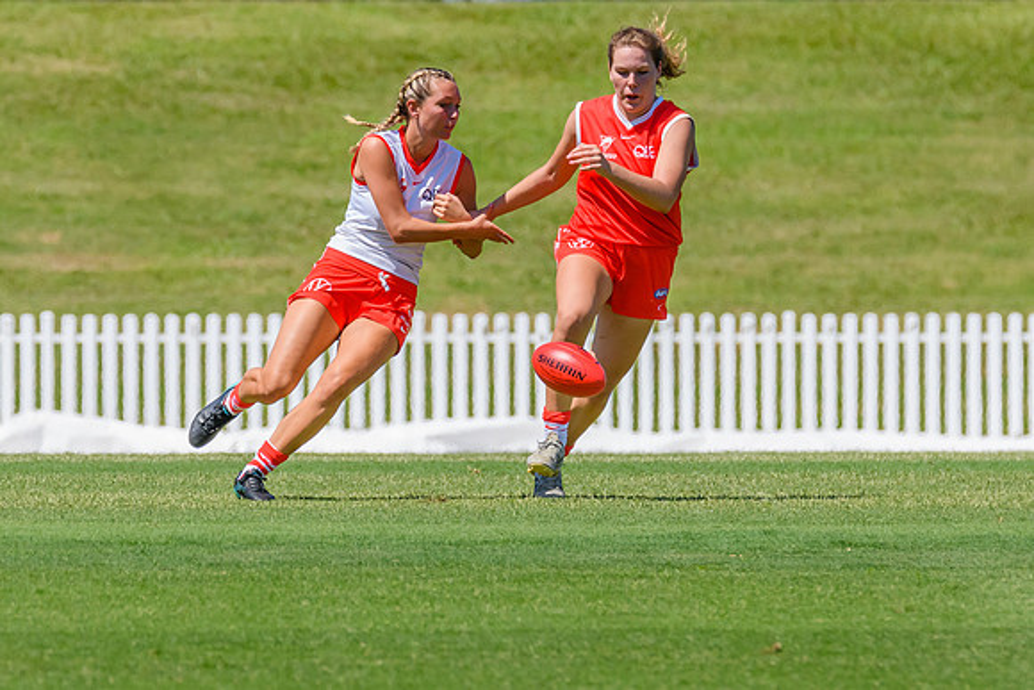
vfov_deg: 1.7
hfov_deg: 2.6
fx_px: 22616
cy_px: 305
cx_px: 550
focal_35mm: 787
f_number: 10
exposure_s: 1/2000
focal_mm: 420
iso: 800
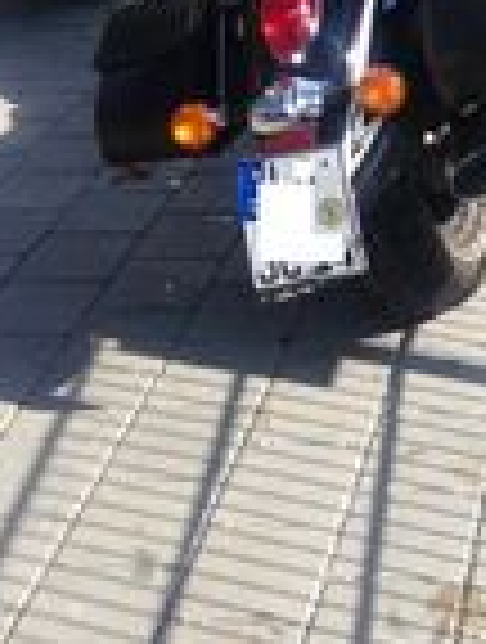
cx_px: 554
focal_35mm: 92
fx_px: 1715
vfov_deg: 19.7
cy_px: -167
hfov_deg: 15.6
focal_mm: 4.12
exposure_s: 1/1178
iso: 50
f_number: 2.4
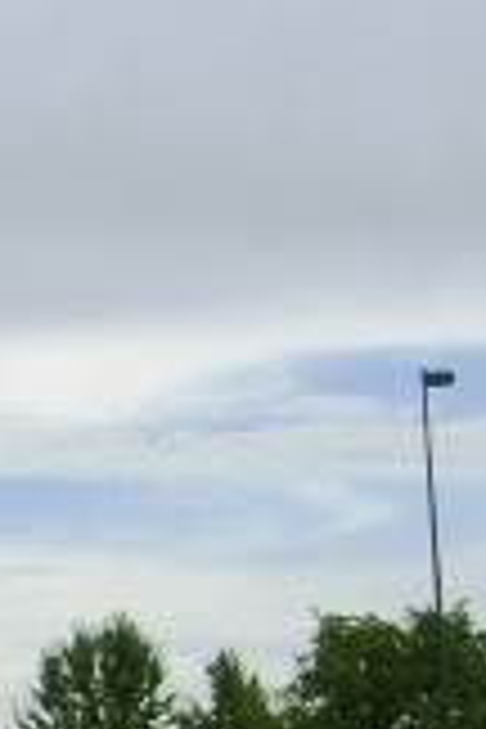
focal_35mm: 144
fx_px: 2916
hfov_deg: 8.6
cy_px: 792
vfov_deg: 14.0
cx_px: -724
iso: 50
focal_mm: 5.8
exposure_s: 1/750
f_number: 2.8
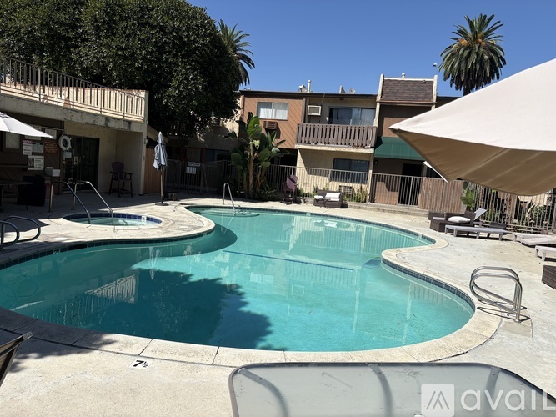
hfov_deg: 67.3
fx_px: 418
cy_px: 208
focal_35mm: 26
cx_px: 278
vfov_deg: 53.0
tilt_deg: -6.1
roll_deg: -4.7
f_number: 1.6
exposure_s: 1/4950
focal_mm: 5.96
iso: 50
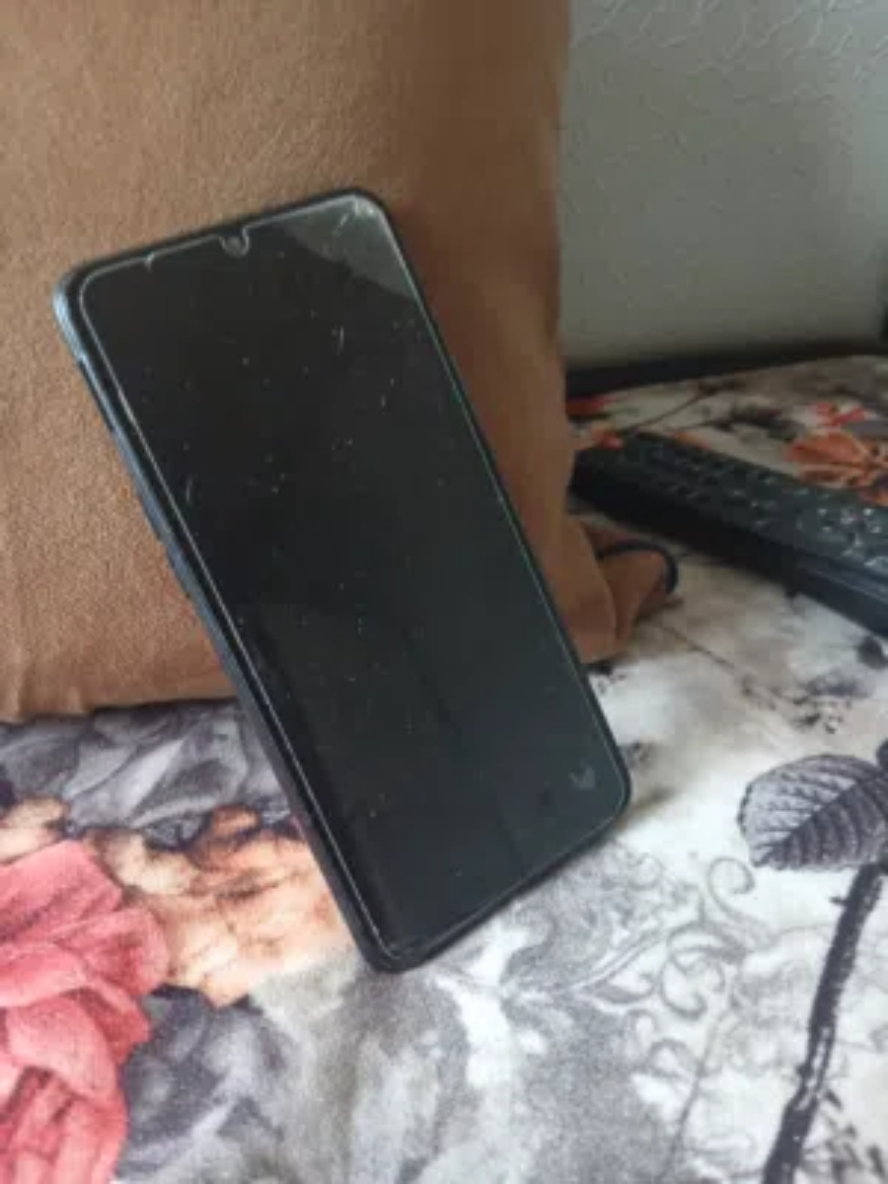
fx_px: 924
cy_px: 592
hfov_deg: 51.4
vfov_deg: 65.3
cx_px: 444
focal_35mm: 27
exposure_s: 1/25
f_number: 1.8
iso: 320
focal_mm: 3.98
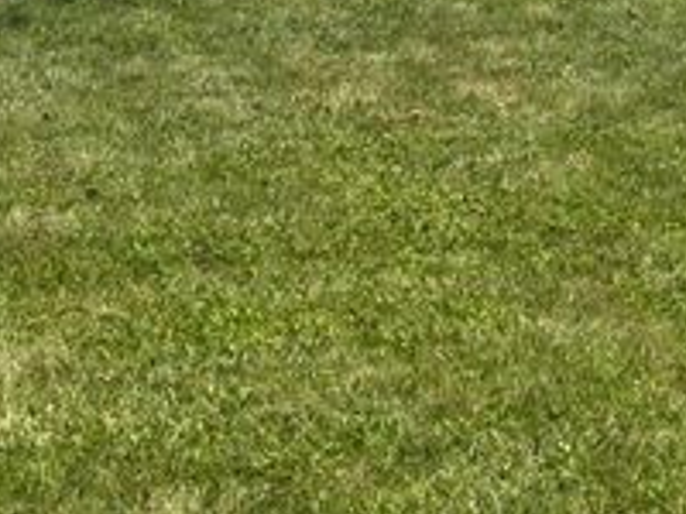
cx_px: 683
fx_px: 2378
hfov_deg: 16.1
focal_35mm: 120
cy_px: -122
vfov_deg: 12.0
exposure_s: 1/4310
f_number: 1.78
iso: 64
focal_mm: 6.76
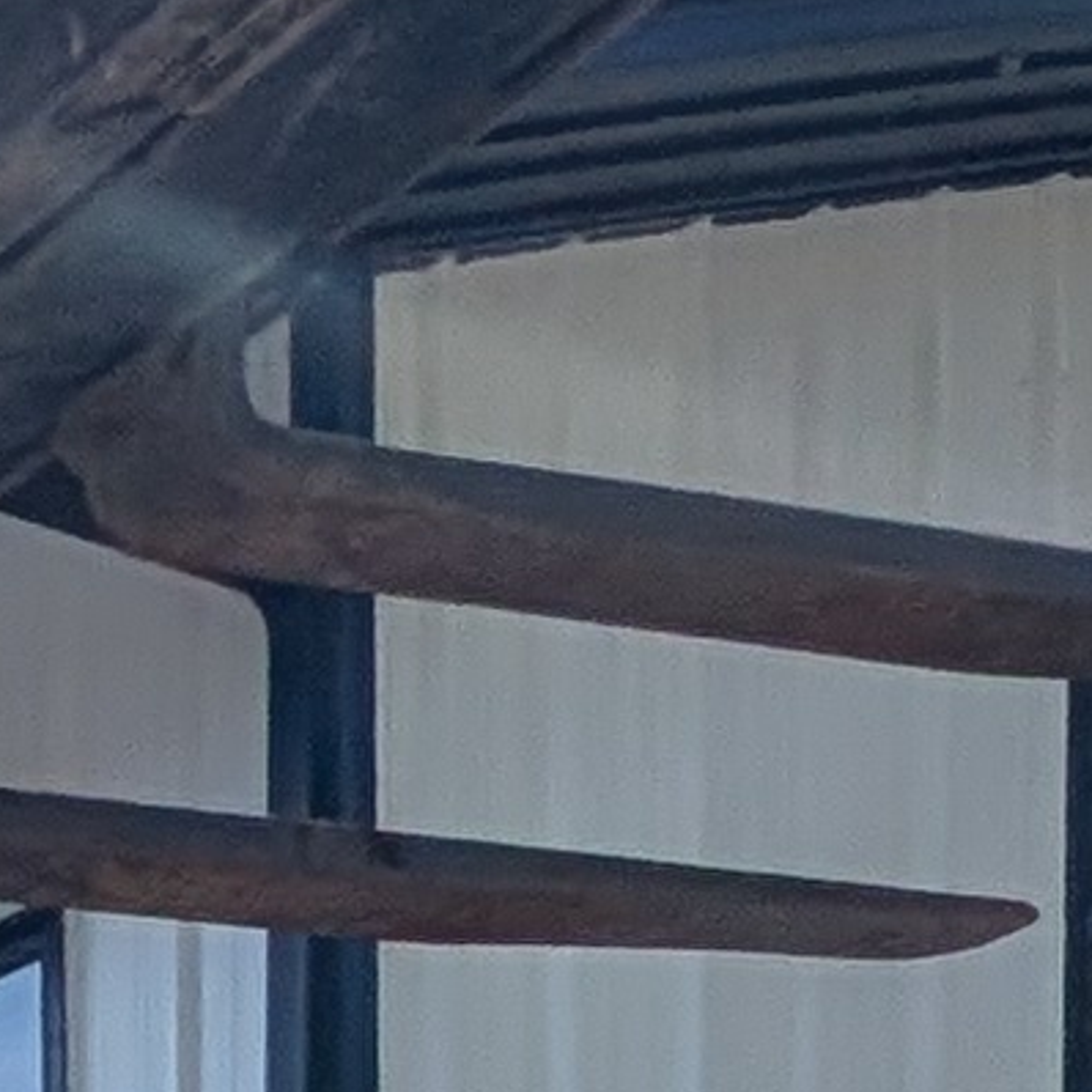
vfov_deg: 11.8
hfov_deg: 11.5
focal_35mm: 109
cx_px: -1907
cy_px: 2886
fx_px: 3890
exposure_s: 1/6494
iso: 55
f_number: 1.7
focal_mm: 2.02
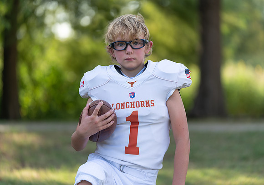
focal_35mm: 158
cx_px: 140
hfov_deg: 12.8
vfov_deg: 9.0
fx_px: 1178
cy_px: 94
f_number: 2.8
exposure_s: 1/400
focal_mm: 146
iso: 100
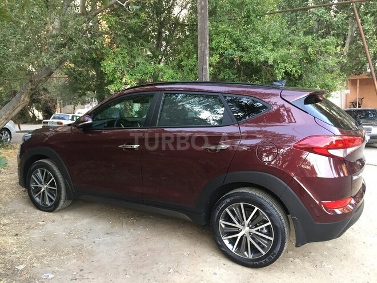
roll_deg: +3.1
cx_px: 188
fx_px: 316
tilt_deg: -5.2
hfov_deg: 61.7
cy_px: 142
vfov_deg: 48.2
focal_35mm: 29
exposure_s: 1/33
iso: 160
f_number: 2.2
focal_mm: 4.15
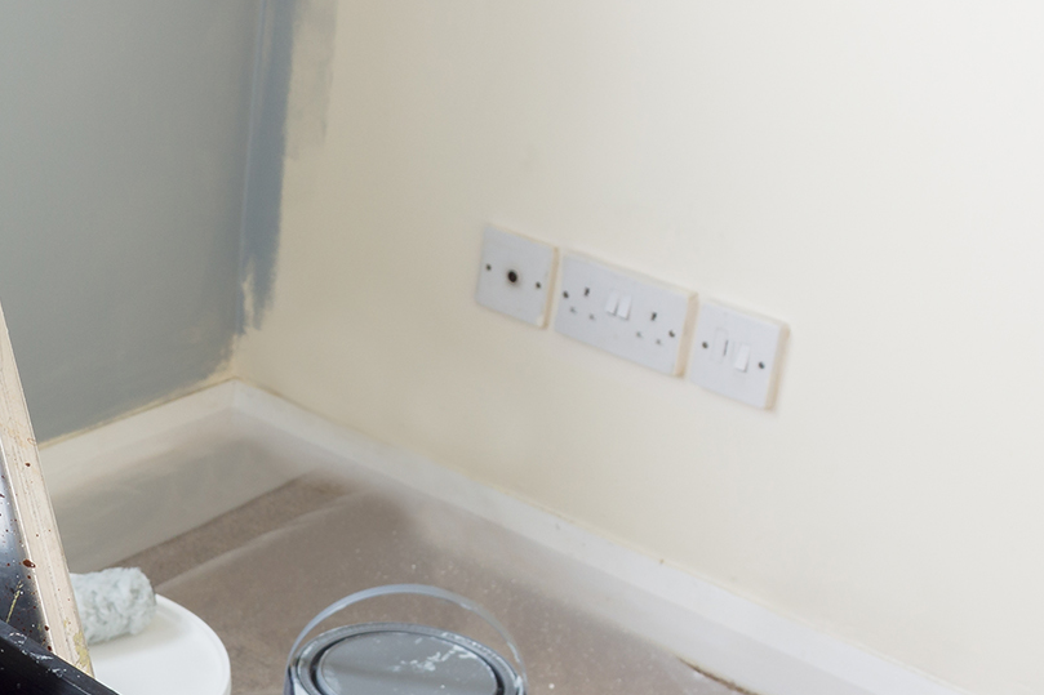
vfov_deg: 15.1
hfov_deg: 20.8
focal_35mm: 89
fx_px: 2580
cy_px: 672
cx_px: -329
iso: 100
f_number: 8
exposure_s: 1/2.5
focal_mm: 20
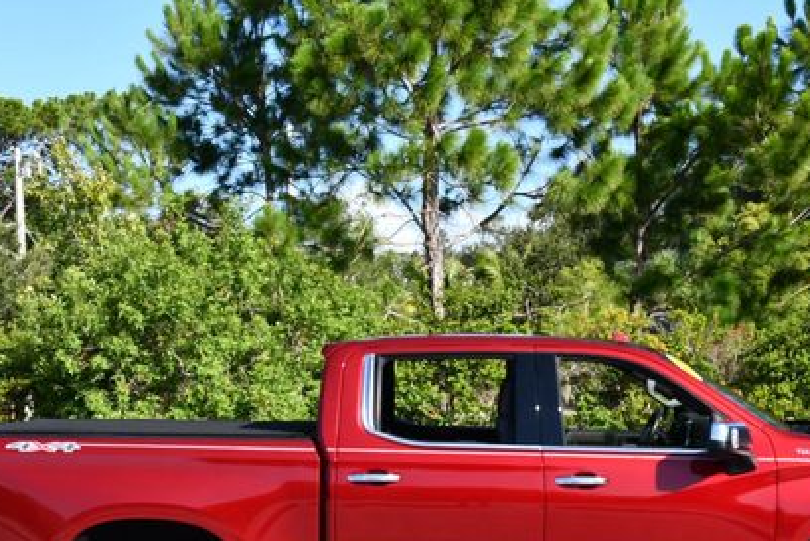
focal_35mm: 75
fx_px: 1689
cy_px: 383
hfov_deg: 26.9
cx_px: 460
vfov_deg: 18.1
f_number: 8
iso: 180
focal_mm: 24
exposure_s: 1/250
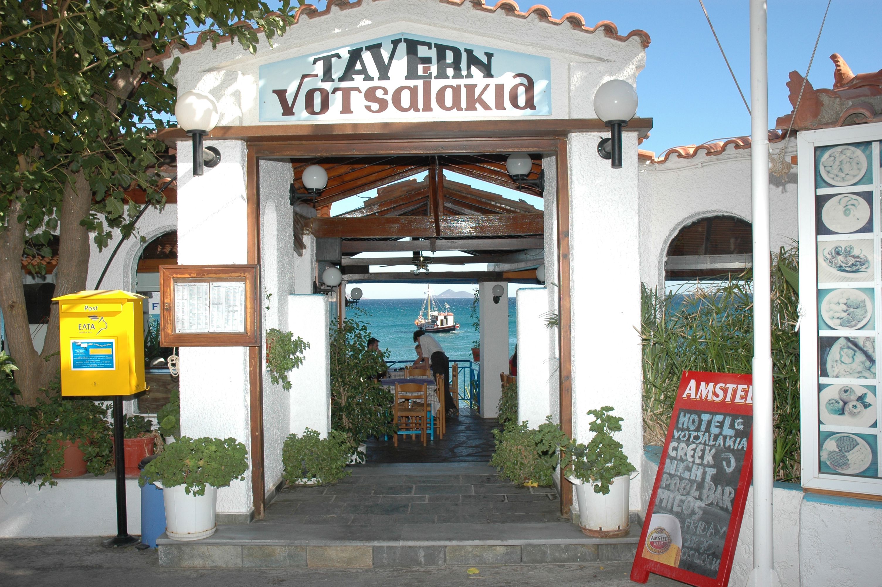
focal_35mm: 36
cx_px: 441
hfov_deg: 53.2
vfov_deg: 36.8
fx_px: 881
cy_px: 294
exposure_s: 1/200
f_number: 7.1
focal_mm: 24
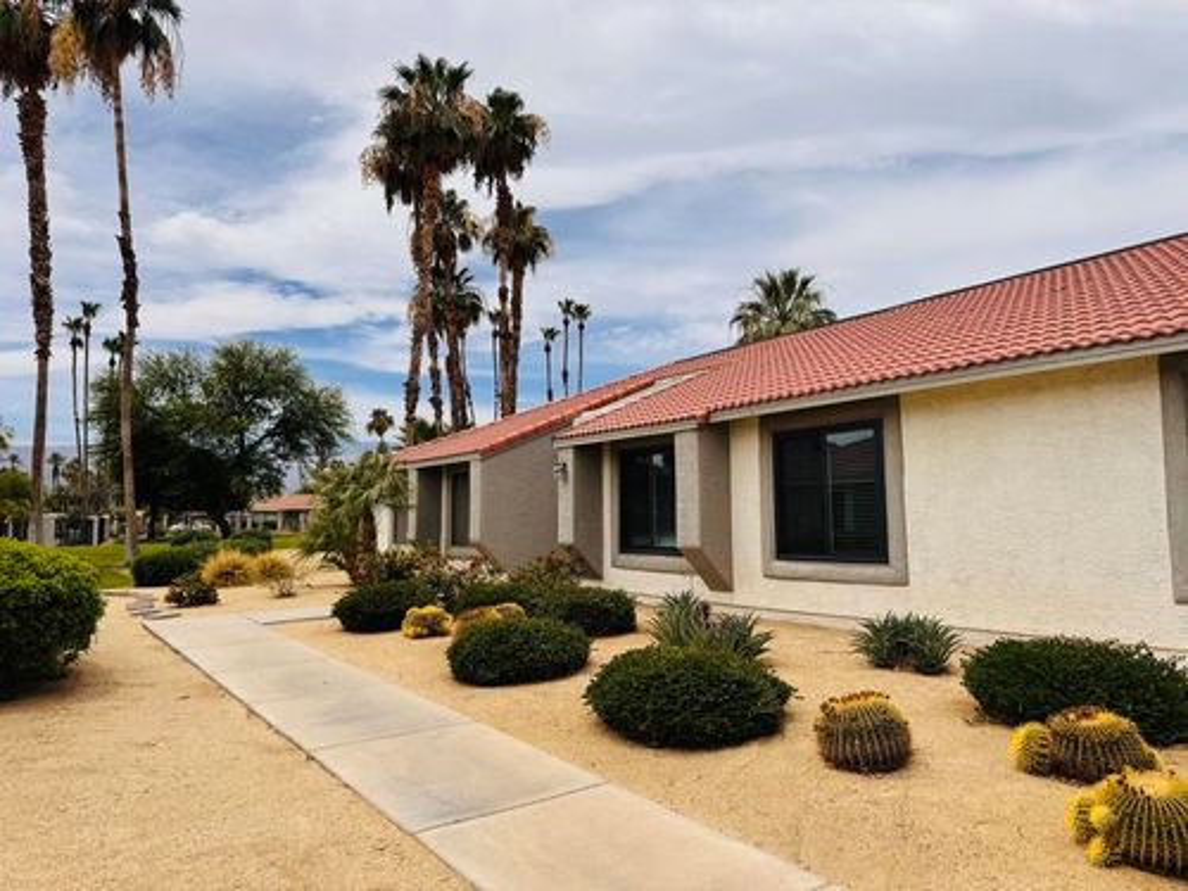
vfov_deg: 56.8
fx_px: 824
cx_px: 594
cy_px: 446
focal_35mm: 24
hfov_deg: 71.6
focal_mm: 6.76
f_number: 1.78
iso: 80
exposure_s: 1/10417
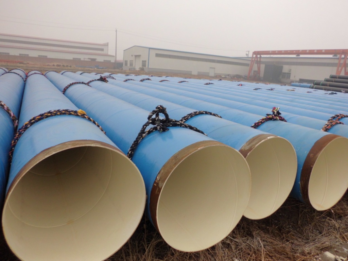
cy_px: 130
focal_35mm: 26
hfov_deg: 67.3
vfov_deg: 53.1
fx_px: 261
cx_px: 174
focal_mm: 4.6
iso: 100
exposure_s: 1/200
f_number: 3.2
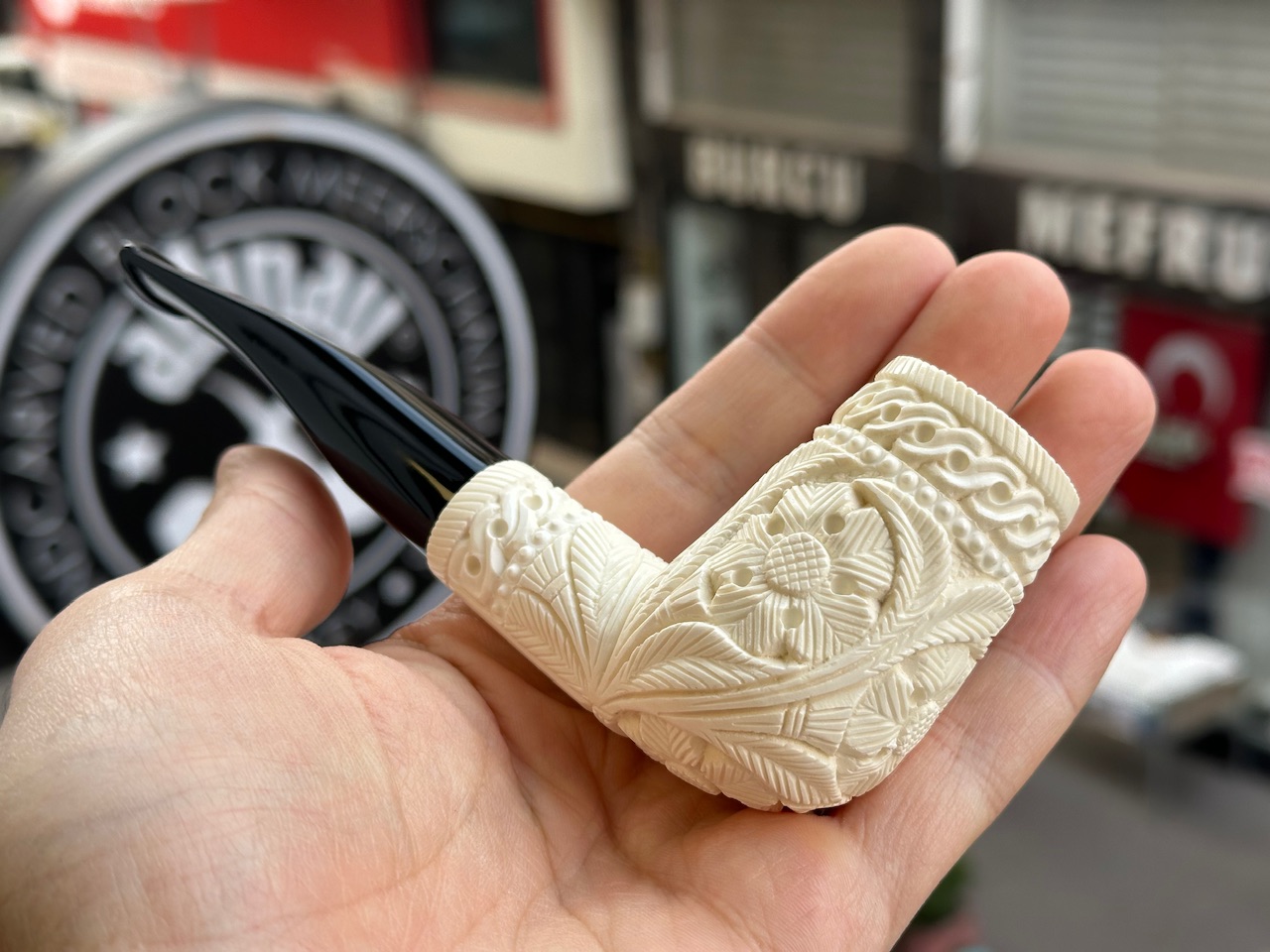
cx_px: 635
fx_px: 1761
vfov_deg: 30.3
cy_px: 476
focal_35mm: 48
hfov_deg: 39.7
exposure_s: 1/393
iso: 64
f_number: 1.78
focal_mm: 6.86
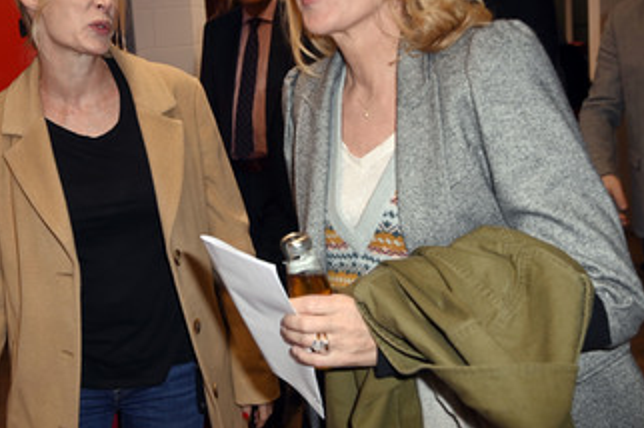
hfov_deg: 40.2
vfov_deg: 27.3
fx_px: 876
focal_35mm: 49
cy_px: 138
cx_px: 251
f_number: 5
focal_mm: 35
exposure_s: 1/100
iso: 800
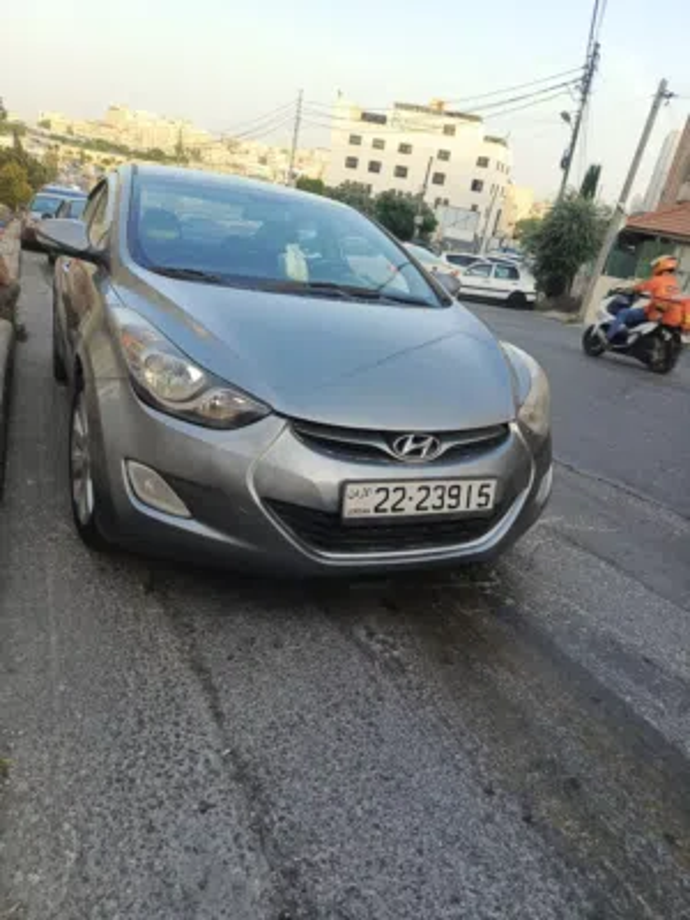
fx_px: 611
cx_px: 345
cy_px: 460
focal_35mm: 23
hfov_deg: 58.9
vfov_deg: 73.9
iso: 177
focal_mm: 5.25
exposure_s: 1/100
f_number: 1.7
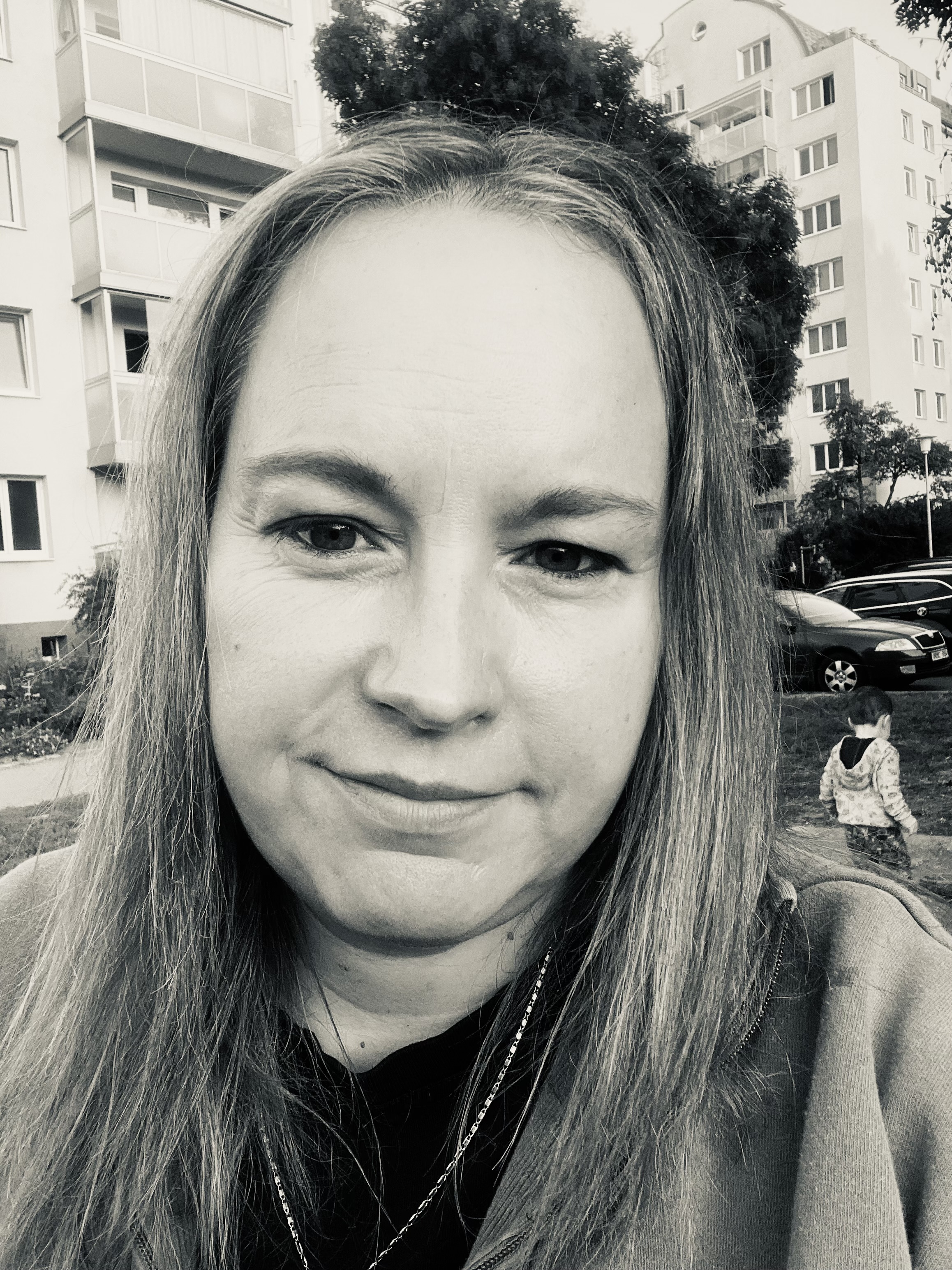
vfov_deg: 60.0
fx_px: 1100
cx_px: 476
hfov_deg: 46.8
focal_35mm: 30
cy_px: 635
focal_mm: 2.71
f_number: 2.2
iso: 80
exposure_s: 1/121
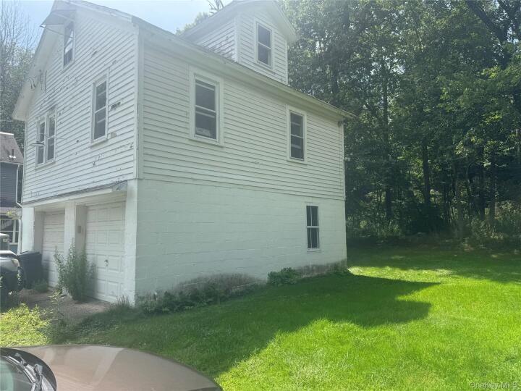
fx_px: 361
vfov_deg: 56.8
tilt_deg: +4.6
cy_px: 196
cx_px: 260
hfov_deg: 71.6
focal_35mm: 24
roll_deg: +0.6
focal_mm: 6.76
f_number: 1.78
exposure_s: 1/2710
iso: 80
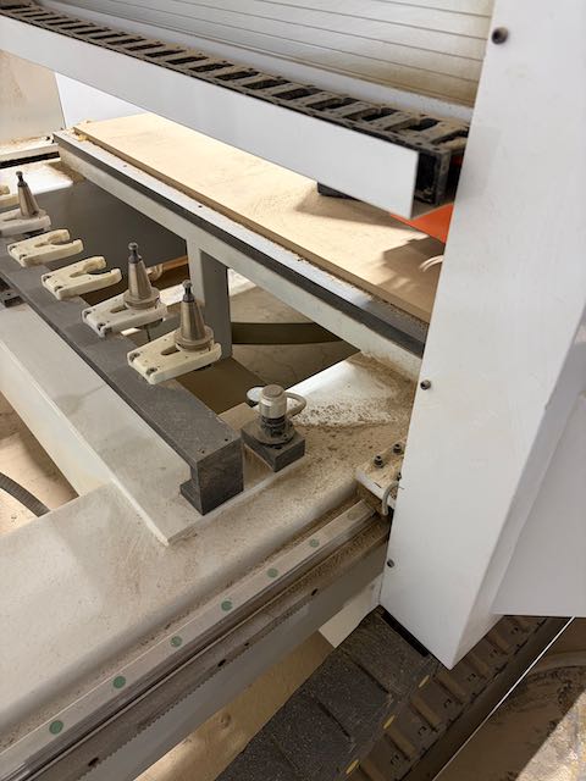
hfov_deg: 53.1
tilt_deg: -38.8
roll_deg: +0.1
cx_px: 293
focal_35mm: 26
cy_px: 390
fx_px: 587
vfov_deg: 67.3
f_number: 1.6
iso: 125
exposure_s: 1/60
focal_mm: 5.96
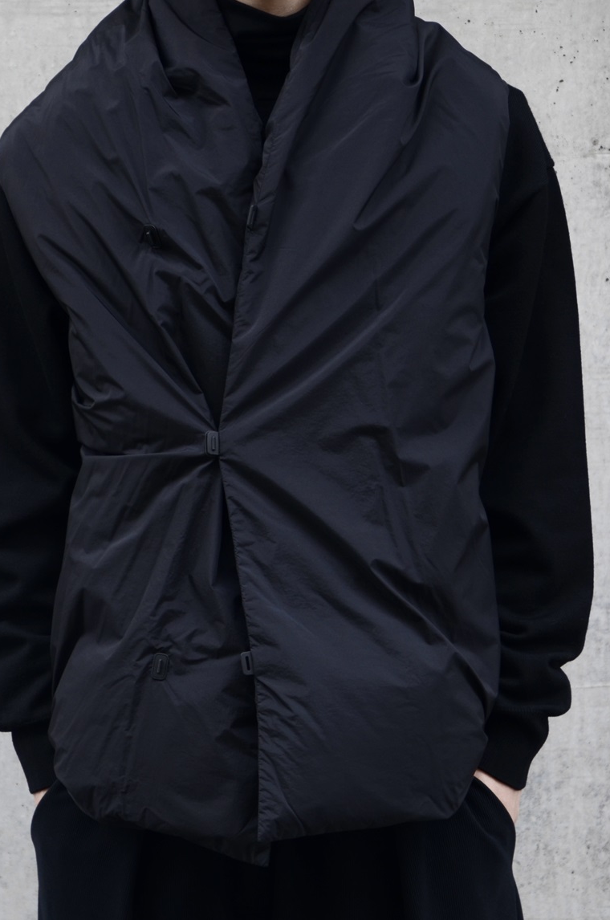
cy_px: 566
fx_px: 3928
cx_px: 217
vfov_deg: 13.3
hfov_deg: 8.9
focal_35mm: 154
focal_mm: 78
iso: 250
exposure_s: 1/100
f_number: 5.6
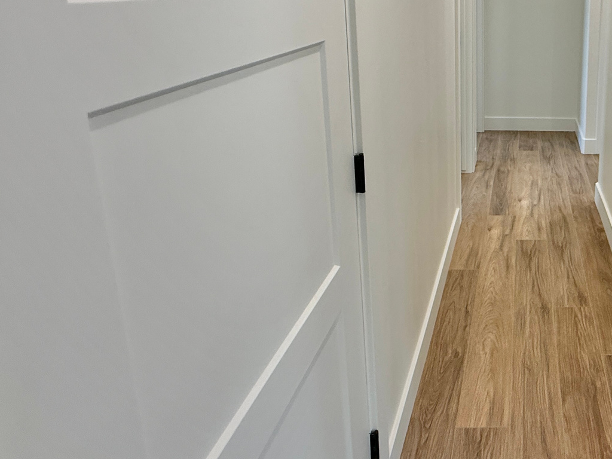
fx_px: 495
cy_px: 84
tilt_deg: -11.0
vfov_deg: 46.8
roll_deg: -2.3
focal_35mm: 28
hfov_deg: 55.1
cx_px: 550
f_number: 2.2
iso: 100
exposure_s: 1/120
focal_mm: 2.22
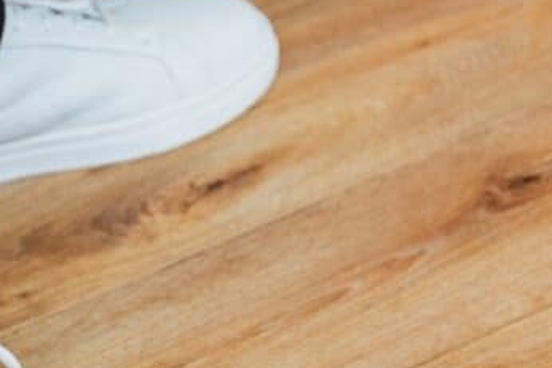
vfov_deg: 5.3
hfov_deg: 7.9
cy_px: 302
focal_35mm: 261
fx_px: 4003
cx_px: 346
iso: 640
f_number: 2.8
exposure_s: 1/400
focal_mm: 75
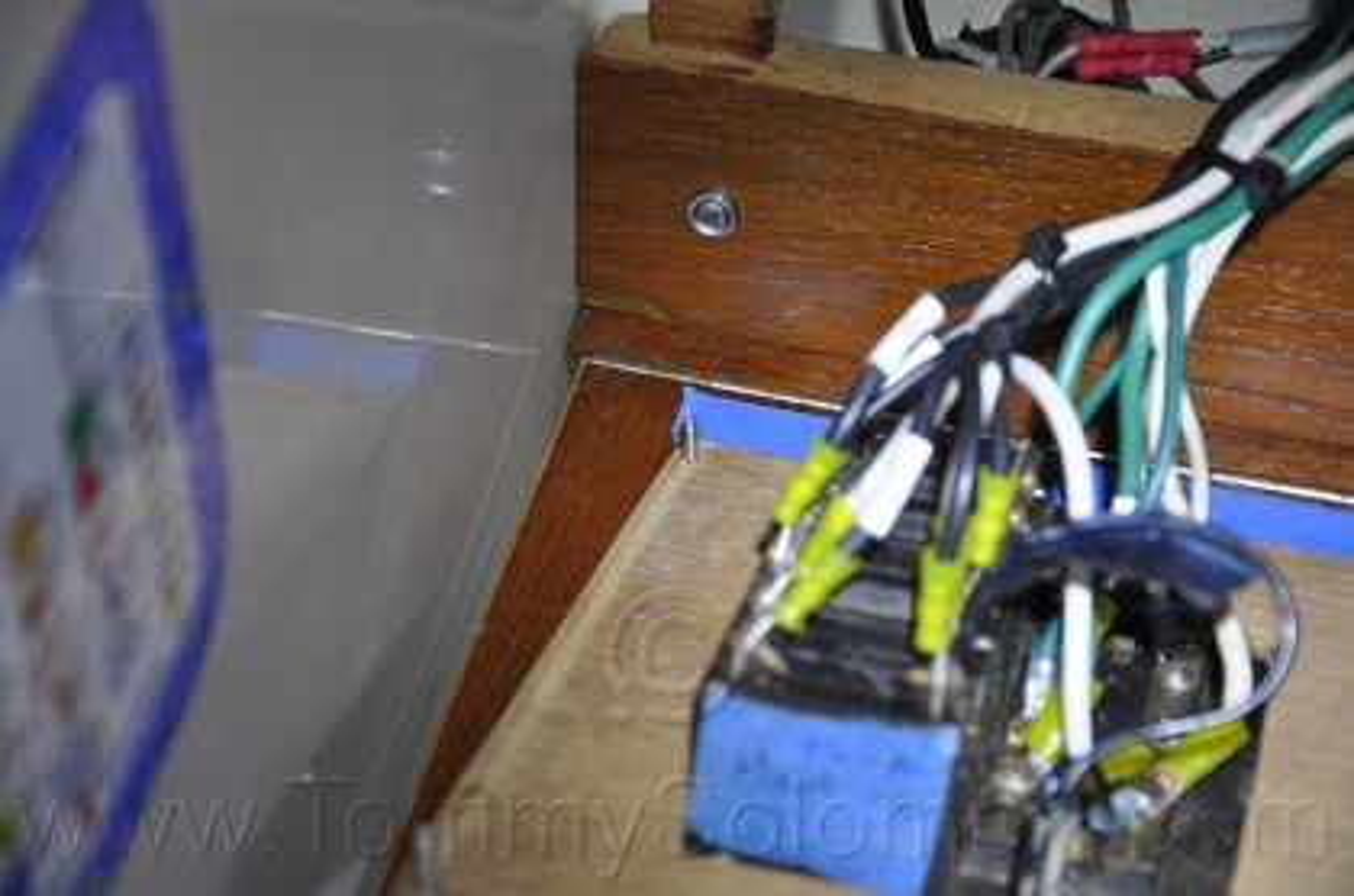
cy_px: 448
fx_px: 4222
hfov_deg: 18.2
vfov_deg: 12.1
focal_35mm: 112
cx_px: 677
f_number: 5.3
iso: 400
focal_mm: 75
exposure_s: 1/60
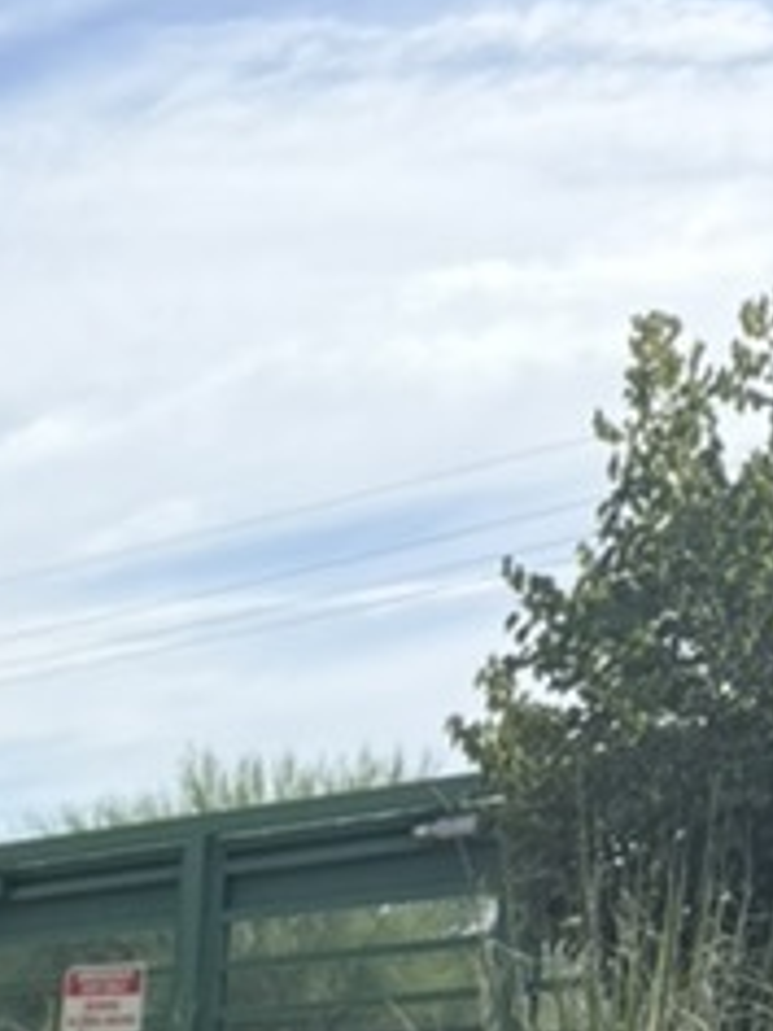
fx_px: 3097
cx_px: -891
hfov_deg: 12.2
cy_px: 2088
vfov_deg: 15.1
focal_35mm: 104
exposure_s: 1/2611
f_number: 1.78
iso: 100
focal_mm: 6.76
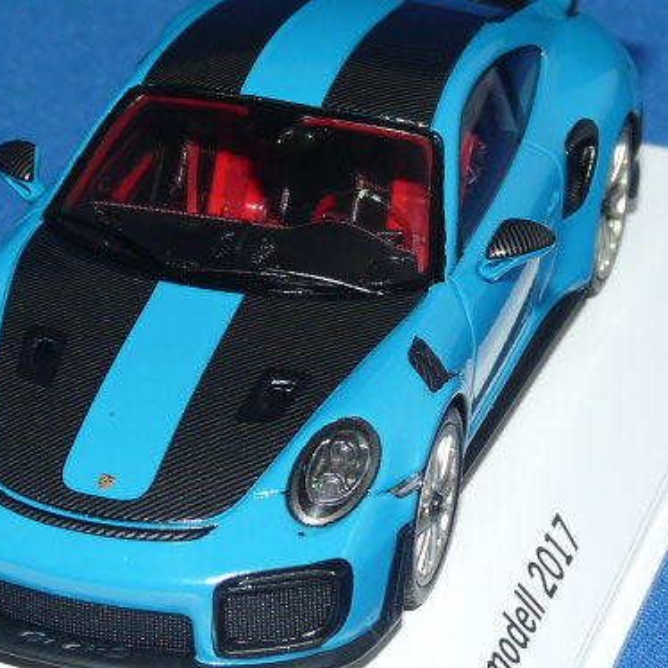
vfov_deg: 10.4
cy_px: 271
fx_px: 3668
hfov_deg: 10.4
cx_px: 236
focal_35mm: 168
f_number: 4
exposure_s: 1/30
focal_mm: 11.5
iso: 100
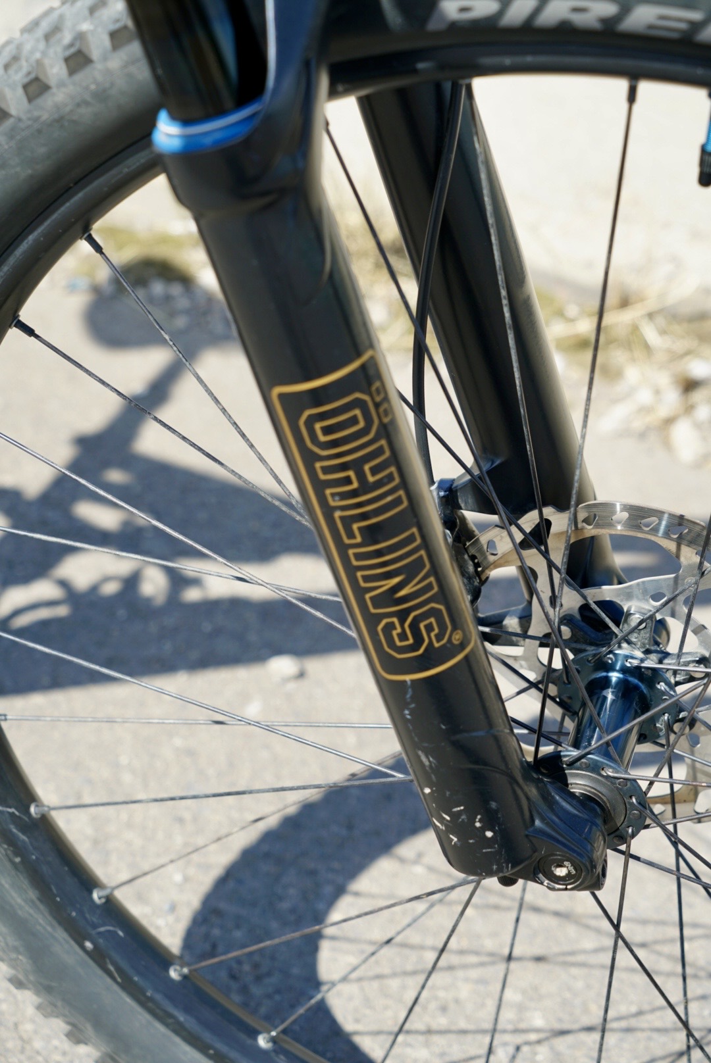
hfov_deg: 19.5
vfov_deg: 28.8
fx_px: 2070
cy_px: 532
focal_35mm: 70
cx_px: 356
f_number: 6.3
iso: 100
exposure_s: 1/200
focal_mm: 70
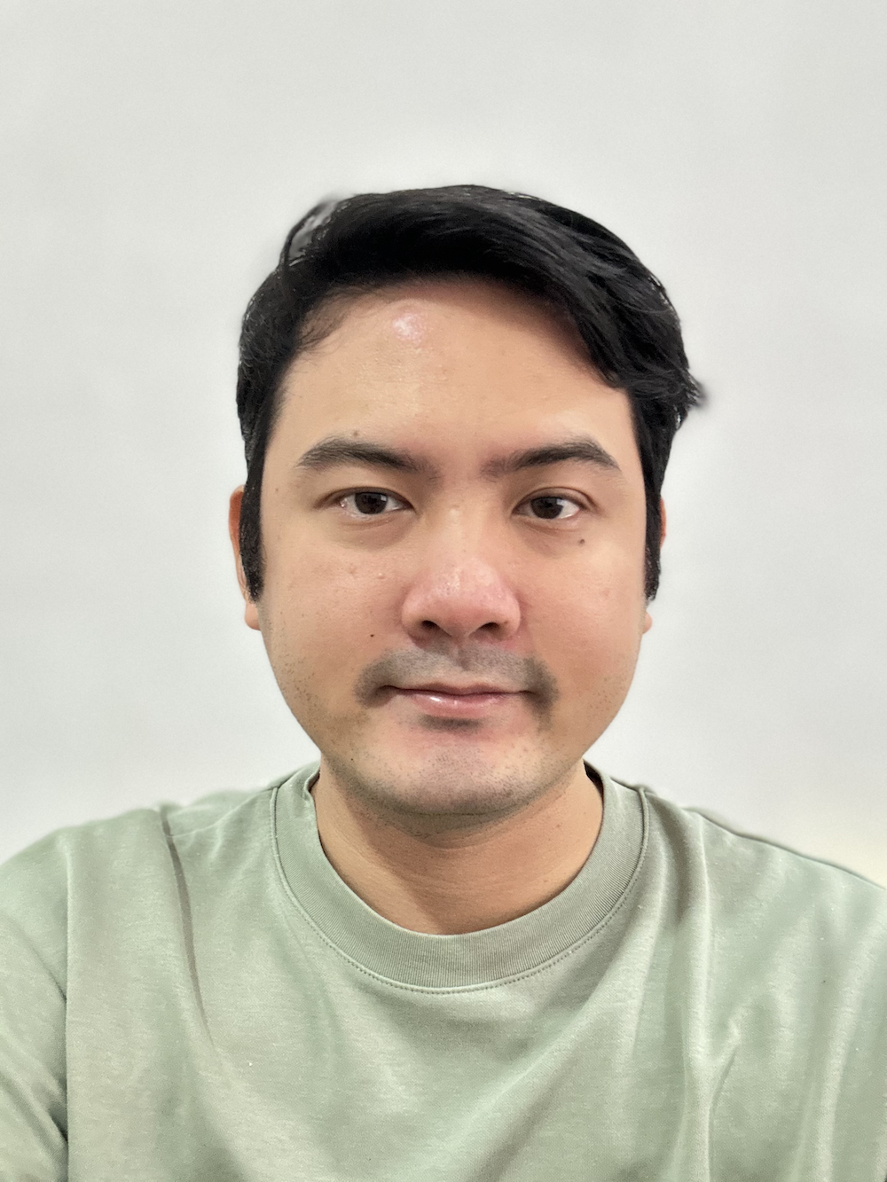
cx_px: 444
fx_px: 1025
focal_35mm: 30
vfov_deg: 60.0
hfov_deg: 46.8
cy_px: 591
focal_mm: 2.69
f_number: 1.9
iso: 320
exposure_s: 1/30
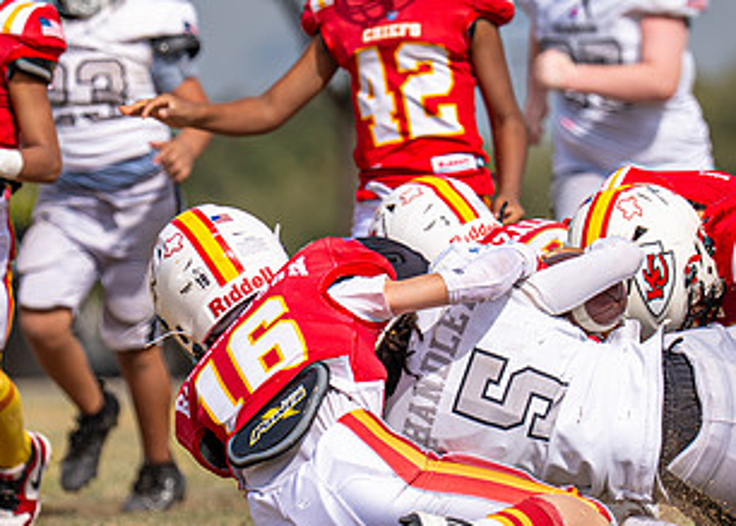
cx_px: 472
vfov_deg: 2.2
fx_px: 13575
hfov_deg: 3.1
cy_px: 227
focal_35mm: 649
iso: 160
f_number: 2.8
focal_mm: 170
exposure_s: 1/6400
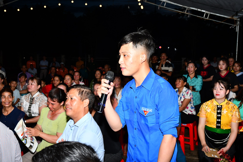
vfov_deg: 31.9
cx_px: 122
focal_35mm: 42
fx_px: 283
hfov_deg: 46.4
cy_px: 81
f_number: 9
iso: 640
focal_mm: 28
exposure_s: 1/320
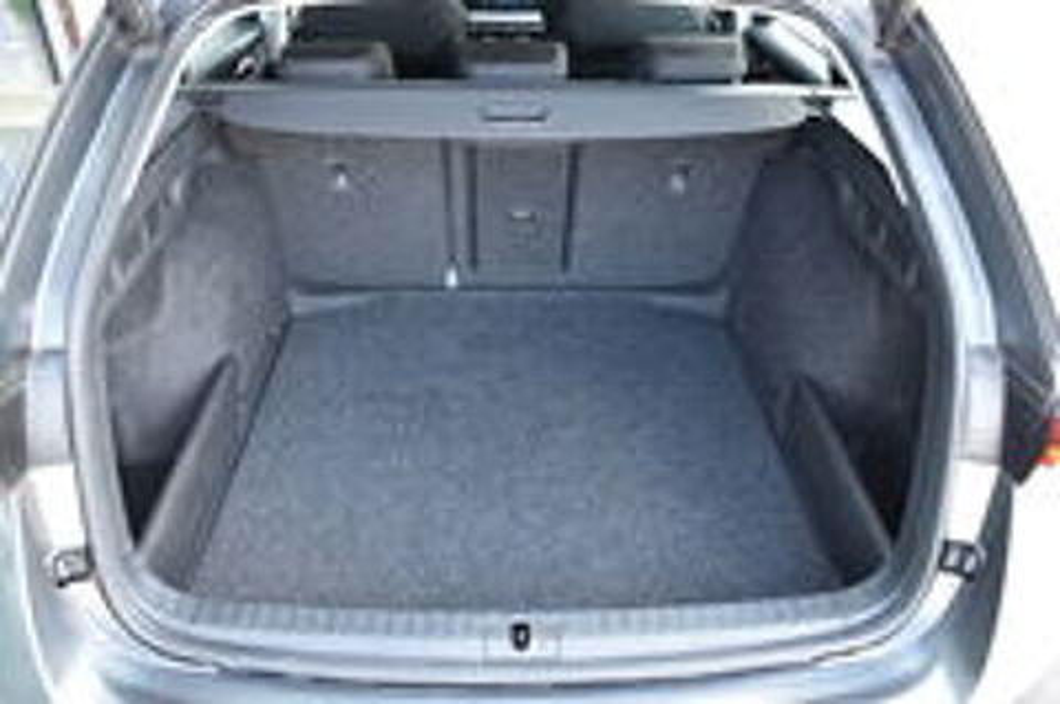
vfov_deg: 43.5
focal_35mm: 30
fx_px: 882
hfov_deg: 62.0
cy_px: 352
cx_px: 530
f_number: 4
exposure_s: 1/60
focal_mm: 20
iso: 640
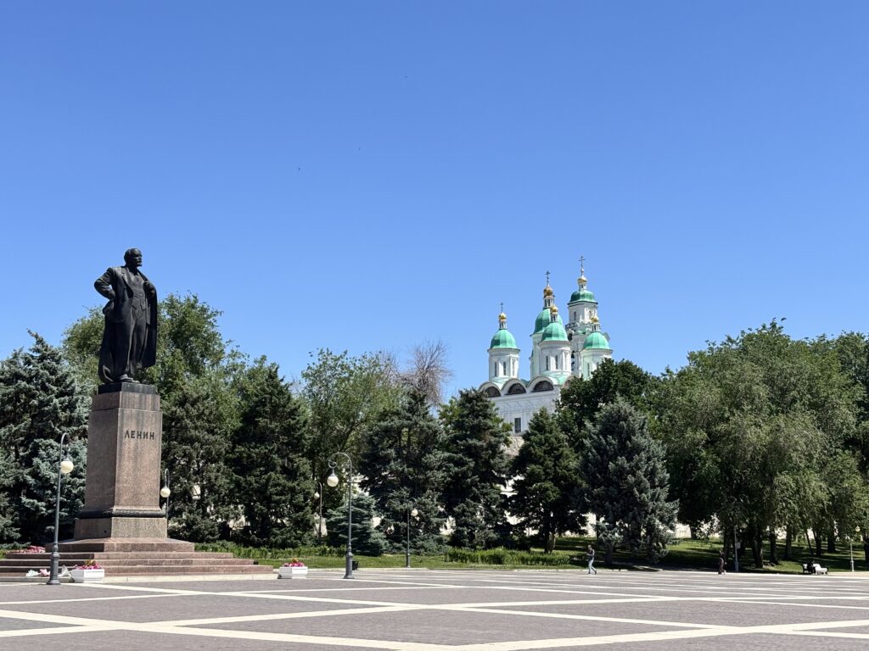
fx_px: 1305
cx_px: 434
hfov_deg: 36.8
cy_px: 326
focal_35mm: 52
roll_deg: -0.1
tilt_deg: +9.2
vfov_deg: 28.0
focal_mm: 5.96
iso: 32
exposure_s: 1/3534
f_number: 1.6
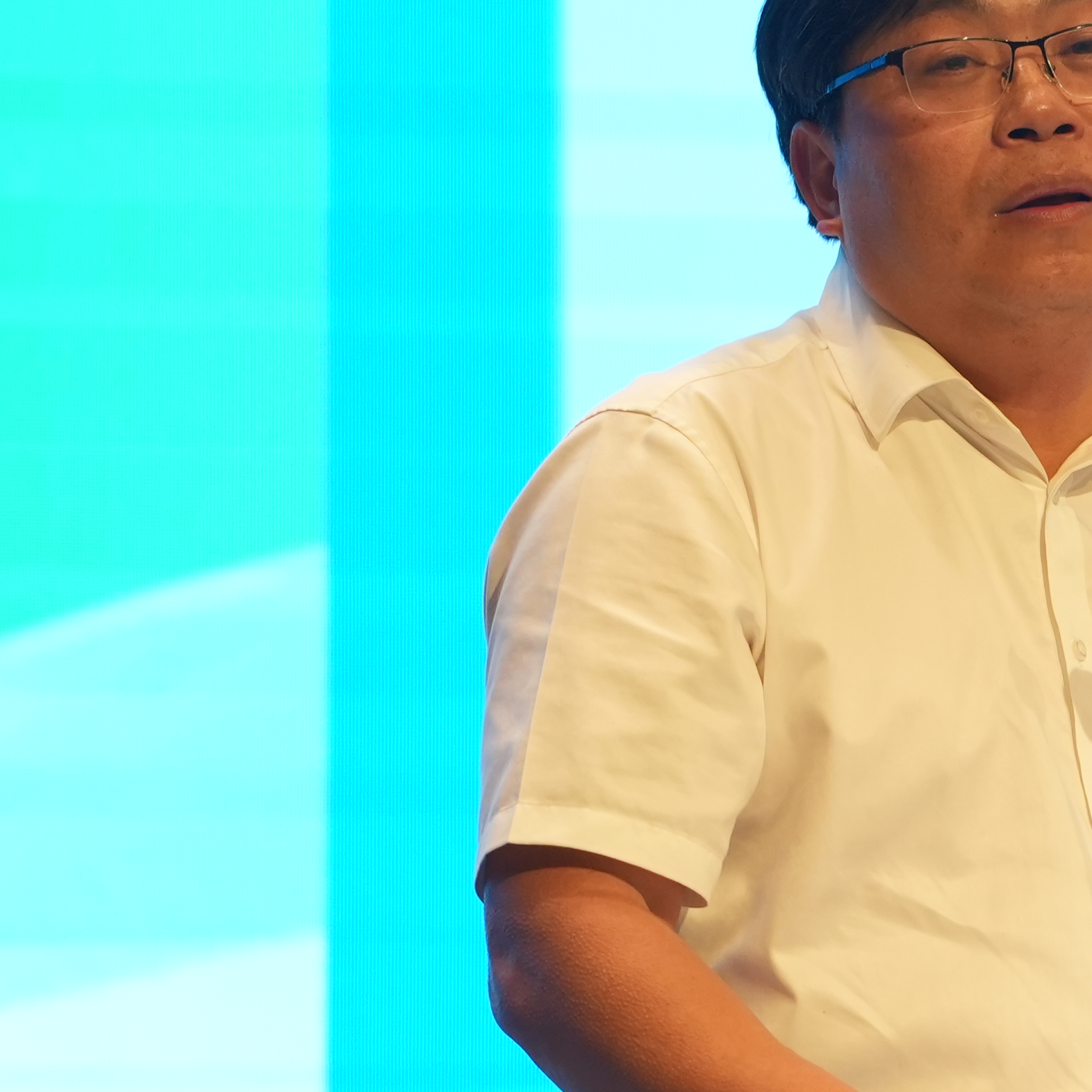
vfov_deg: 2.7
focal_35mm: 650
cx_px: 1363
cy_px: 700
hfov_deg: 2.7
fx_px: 23199
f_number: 4
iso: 1000
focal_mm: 174
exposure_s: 1/125
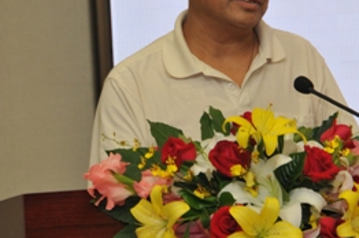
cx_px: 241
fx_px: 4342
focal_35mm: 436
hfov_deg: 4.7
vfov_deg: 3.1
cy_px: 77
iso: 640
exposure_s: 1/50
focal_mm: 170
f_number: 5.6
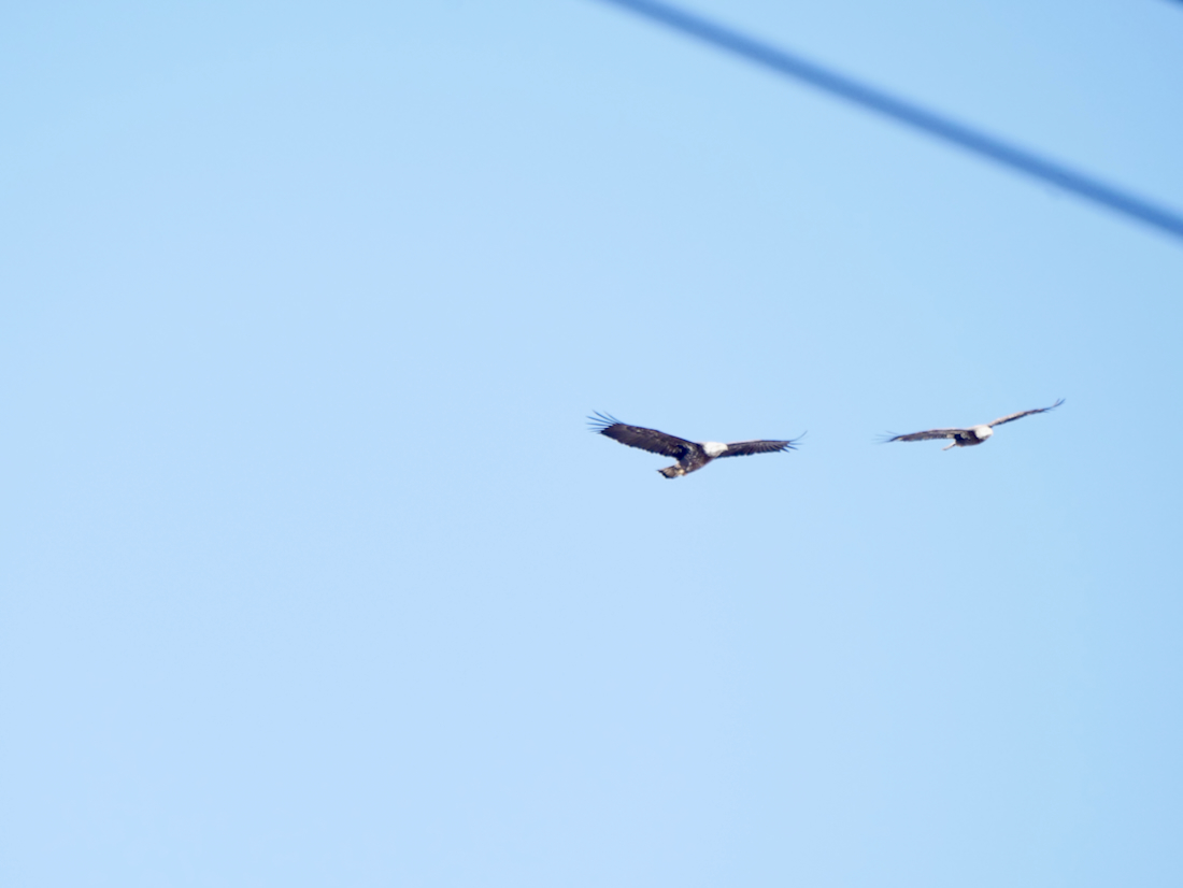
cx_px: 592
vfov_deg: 3.4
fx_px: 14907
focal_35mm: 436
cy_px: 444
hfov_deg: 4.5
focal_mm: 218
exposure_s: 1/500
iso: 320
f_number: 5.1
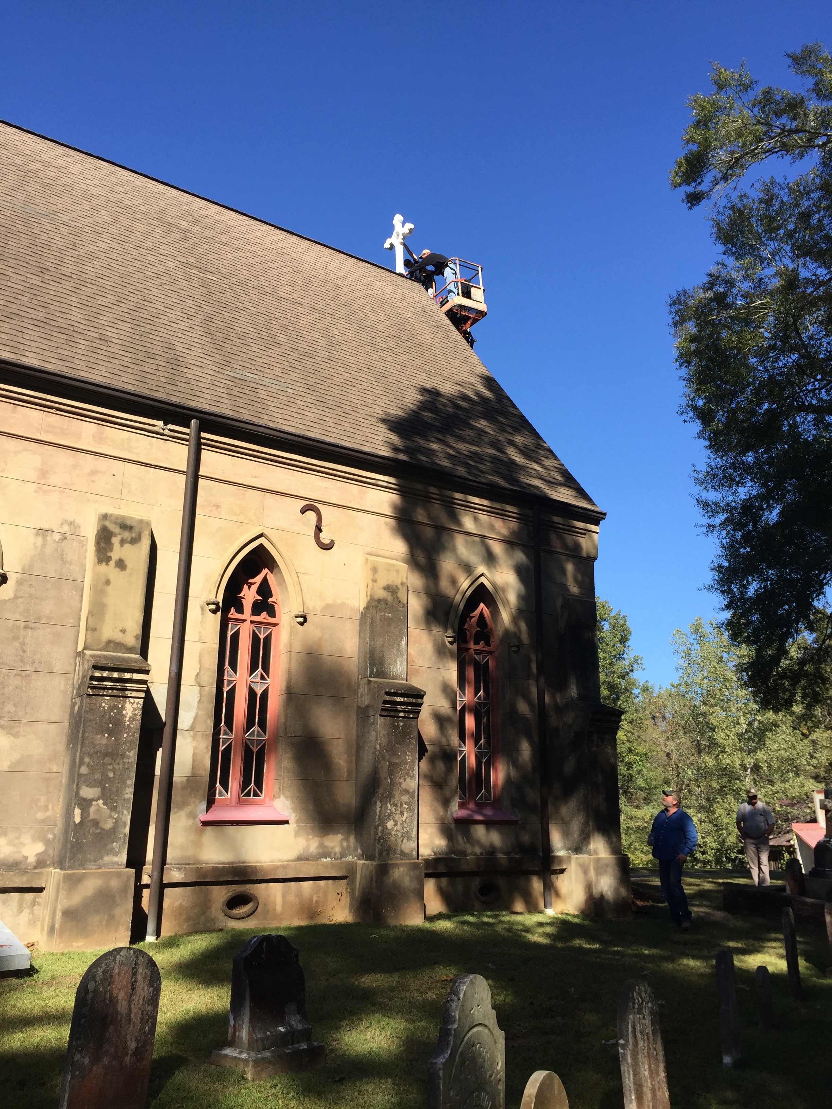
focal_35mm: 29
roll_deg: -0.6
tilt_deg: +15.1
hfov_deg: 48.2
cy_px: 554
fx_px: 929
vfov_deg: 61.7
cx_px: 416
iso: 32
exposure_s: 1/1163
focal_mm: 4.15
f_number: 2.2
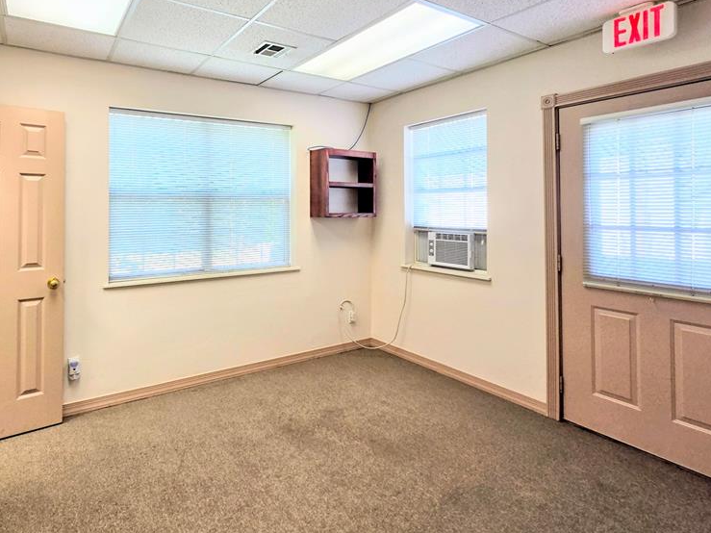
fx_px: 370
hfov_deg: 86.3
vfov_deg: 70.5
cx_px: 275
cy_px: 203
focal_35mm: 18
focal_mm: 2.2
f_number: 2.2
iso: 80
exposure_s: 1/120
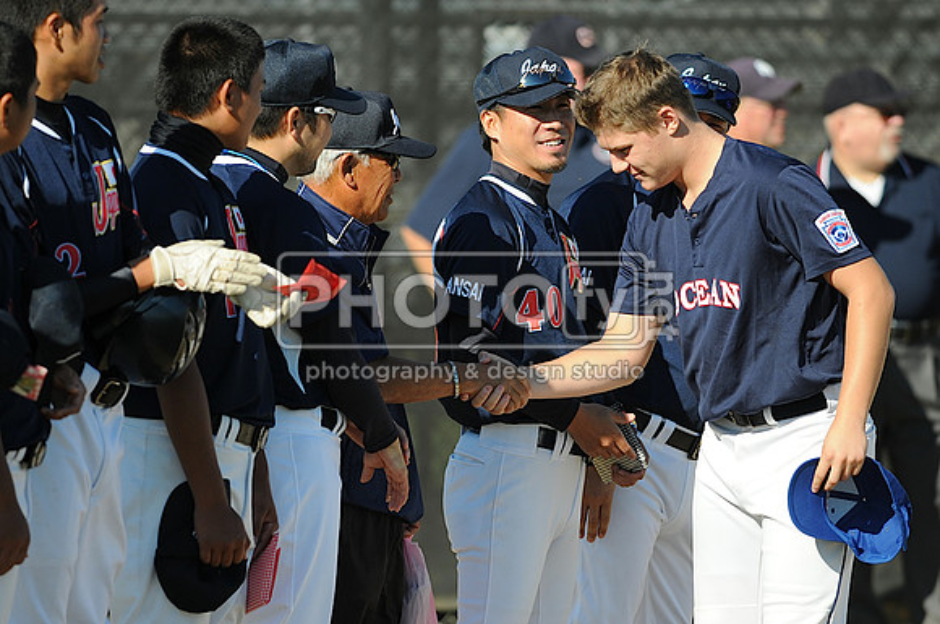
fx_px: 11734
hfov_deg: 4.6
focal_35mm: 450
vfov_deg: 3.0
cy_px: 312
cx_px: 470
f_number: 4
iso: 200
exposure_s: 1/1250
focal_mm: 300
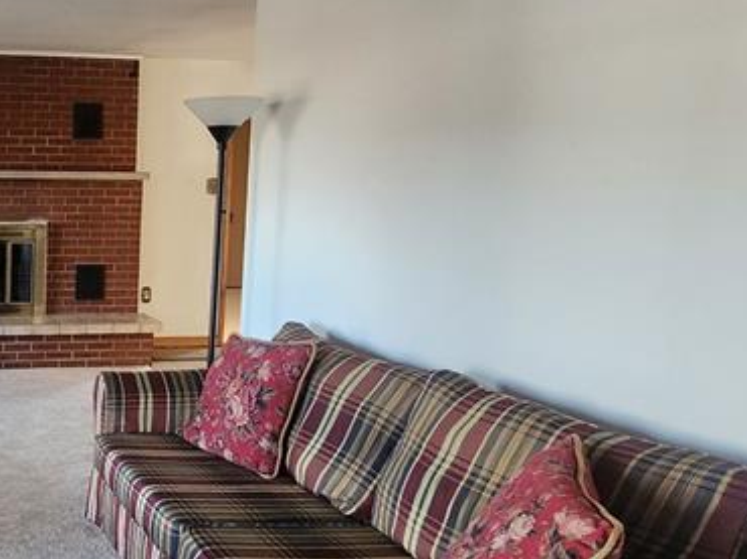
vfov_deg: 39.6
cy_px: 270
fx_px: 776
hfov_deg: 43.3
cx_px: -16
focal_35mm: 36
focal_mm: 1.74
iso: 320
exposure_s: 1/60
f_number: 2.2
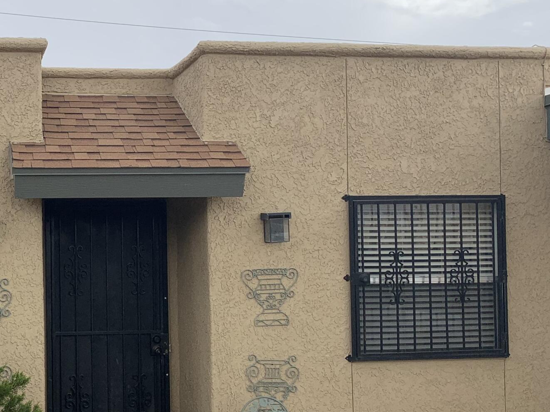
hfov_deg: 31.6
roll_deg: -0.1
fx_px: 938
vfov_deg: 24.8
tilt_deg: +1.5
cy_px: 245
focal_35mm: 59
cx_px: 92
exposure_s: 1/1610
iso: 25
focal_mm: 4.25
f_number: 1.8
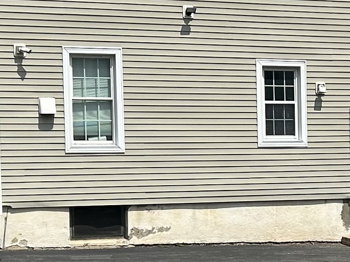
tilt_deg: -5.4
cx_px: 388
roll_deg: +1.0
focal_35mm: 130
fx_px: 1315
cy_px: 238
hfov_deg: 14.8
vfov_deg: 11.3
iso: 50
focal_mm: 5.7
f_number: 1.5
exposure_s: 1/6211
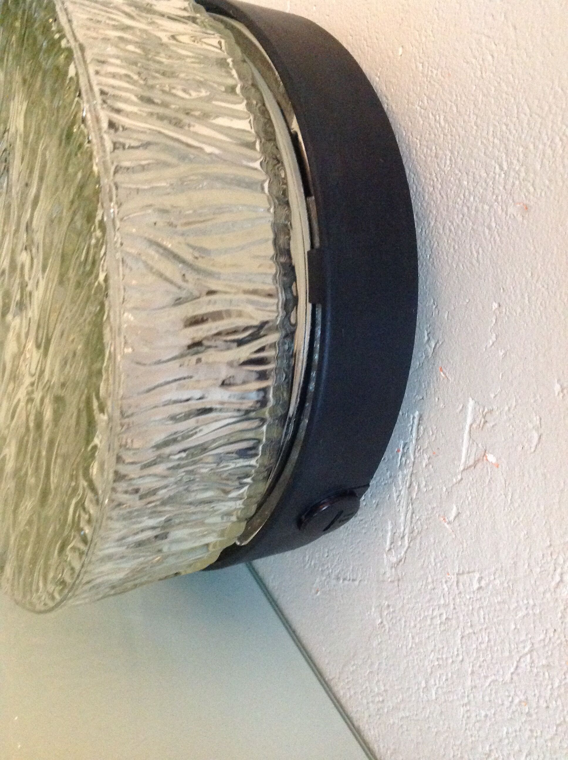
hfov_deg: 40.6
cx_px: 284
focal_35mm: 35
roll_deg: -17.8
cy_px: 380
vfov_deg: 52.7
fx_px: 768
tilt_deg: -29.6
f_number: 2.4
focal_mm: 4.28
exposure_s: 1/17
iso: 500
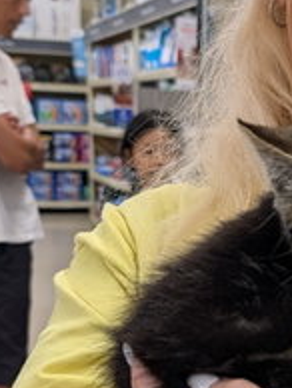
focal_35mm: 82
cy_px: 324
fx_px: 920
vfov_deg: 23.4
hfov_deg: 16.9
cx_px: 392
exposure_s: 1/120
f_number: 1.68
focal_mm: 6.9
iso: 77
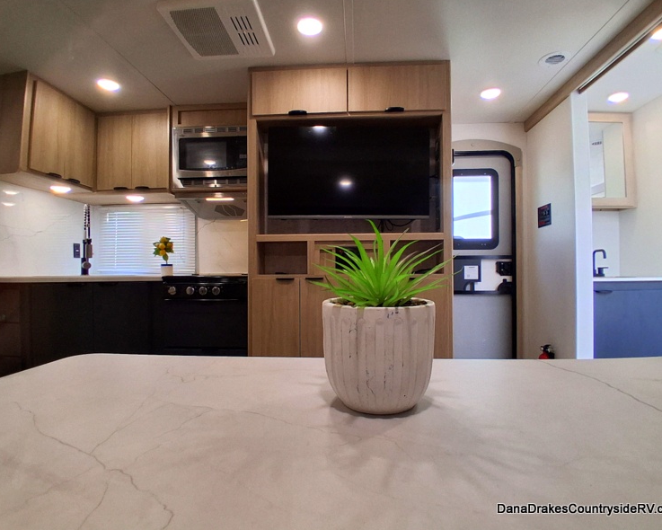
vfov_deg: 73.8
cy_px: 261
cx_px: 340
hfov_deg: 86.3
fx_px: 353
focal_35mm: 18
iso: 200
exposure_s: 1/40
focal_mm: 1.4
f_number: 2.2
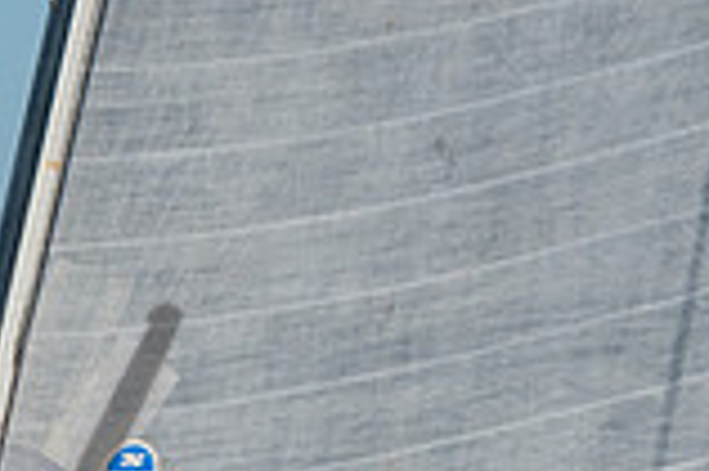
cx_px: -246
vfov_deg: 1.5
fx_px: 17687
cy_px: 774
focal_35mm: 899
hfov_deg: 2.3
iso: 160
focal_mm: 140
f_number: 6.3
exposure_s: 1/500
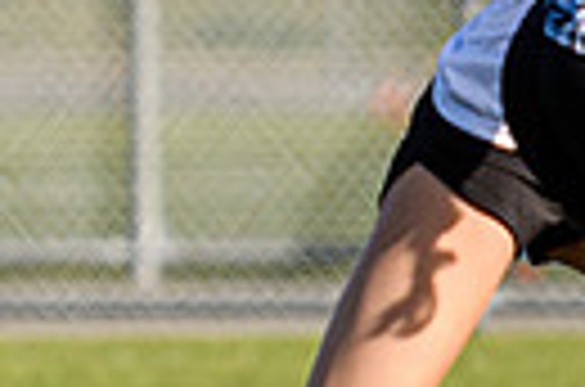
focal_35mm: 1952
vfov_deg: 0.7
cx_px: 421
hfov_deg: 1.1
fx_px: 31643
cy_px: 50
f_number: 3.2
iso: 160
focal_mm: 200
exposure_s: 1/2500
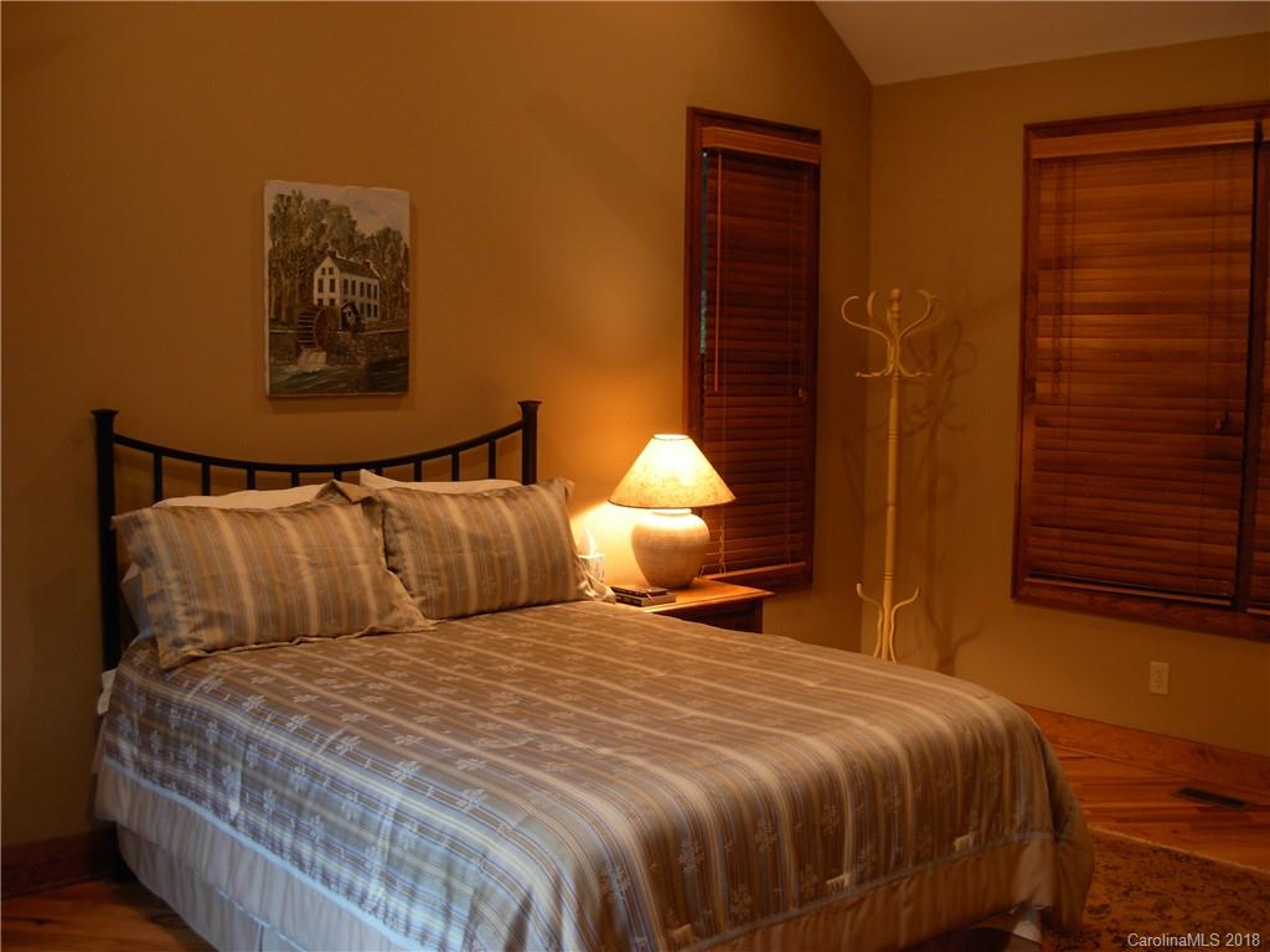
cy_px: 476
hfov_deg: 49.0
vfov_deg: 37.7
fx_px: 1394
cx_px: 635
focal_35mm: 38
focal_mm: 6.3
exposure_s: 1/4.4
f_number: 2.9
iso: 79
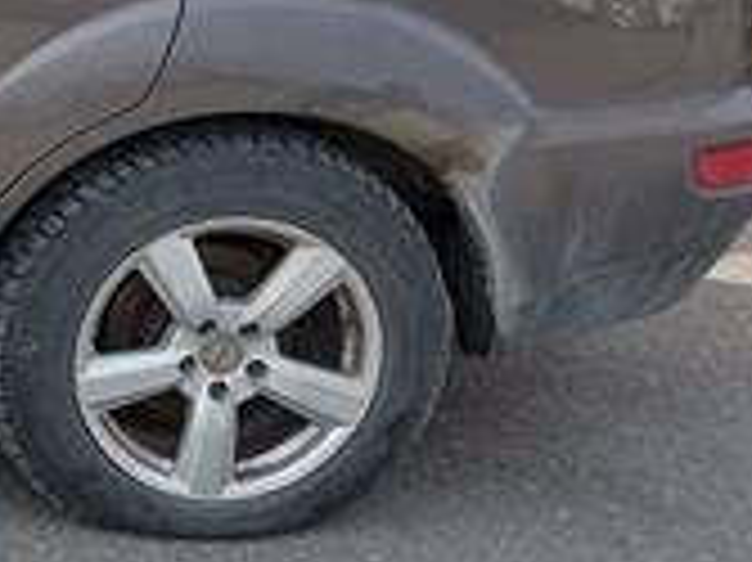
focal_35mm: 92
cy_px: 63
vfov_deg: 15.9
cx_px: -545
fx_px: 1997
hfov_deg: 17.7
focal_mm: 5.23
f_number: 1.8
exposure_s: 1/516
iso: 25
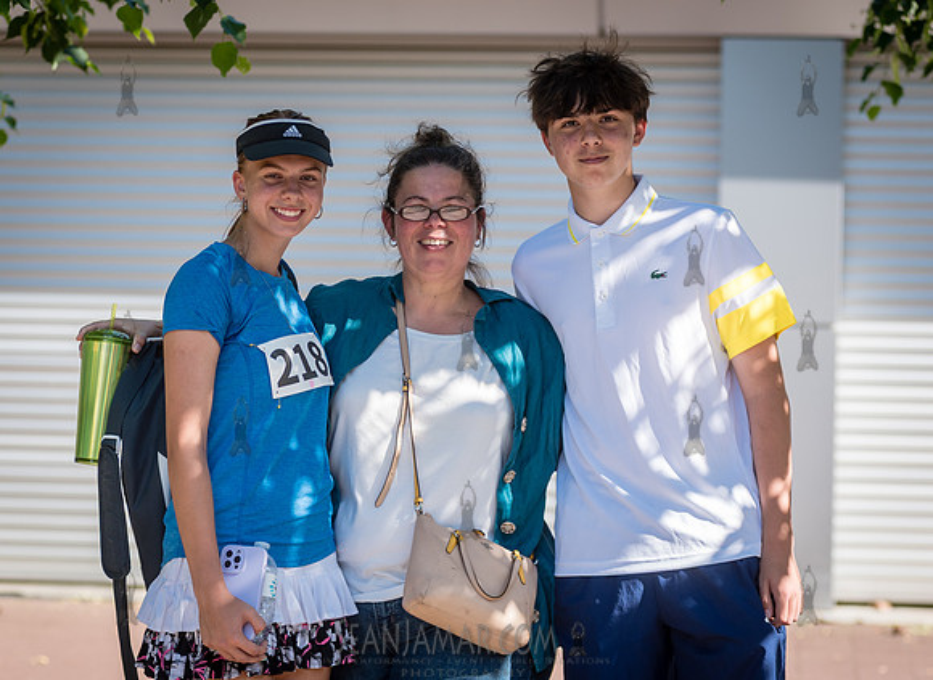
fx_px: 3234
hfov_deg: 16.4
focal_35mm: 121
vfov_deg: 12.0
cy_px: 353
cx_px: 412
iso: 200
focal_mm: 100
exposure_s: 1/1250
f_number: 3.5
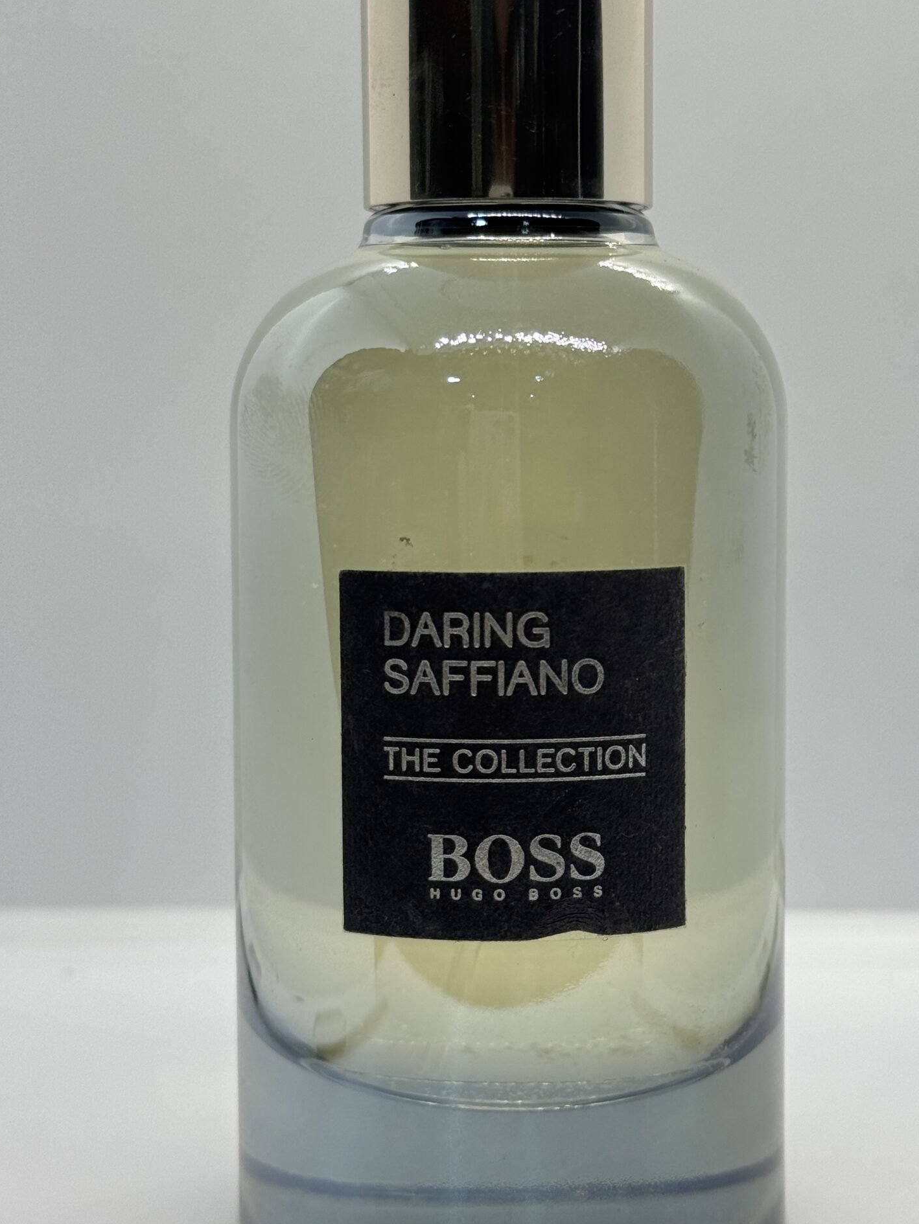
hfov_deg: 22.6
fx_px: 2300
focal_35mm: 65
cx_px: 541
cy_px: 587
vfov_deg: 29.8
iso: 64
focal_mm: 6.76
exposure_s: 1/477
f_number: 1.78
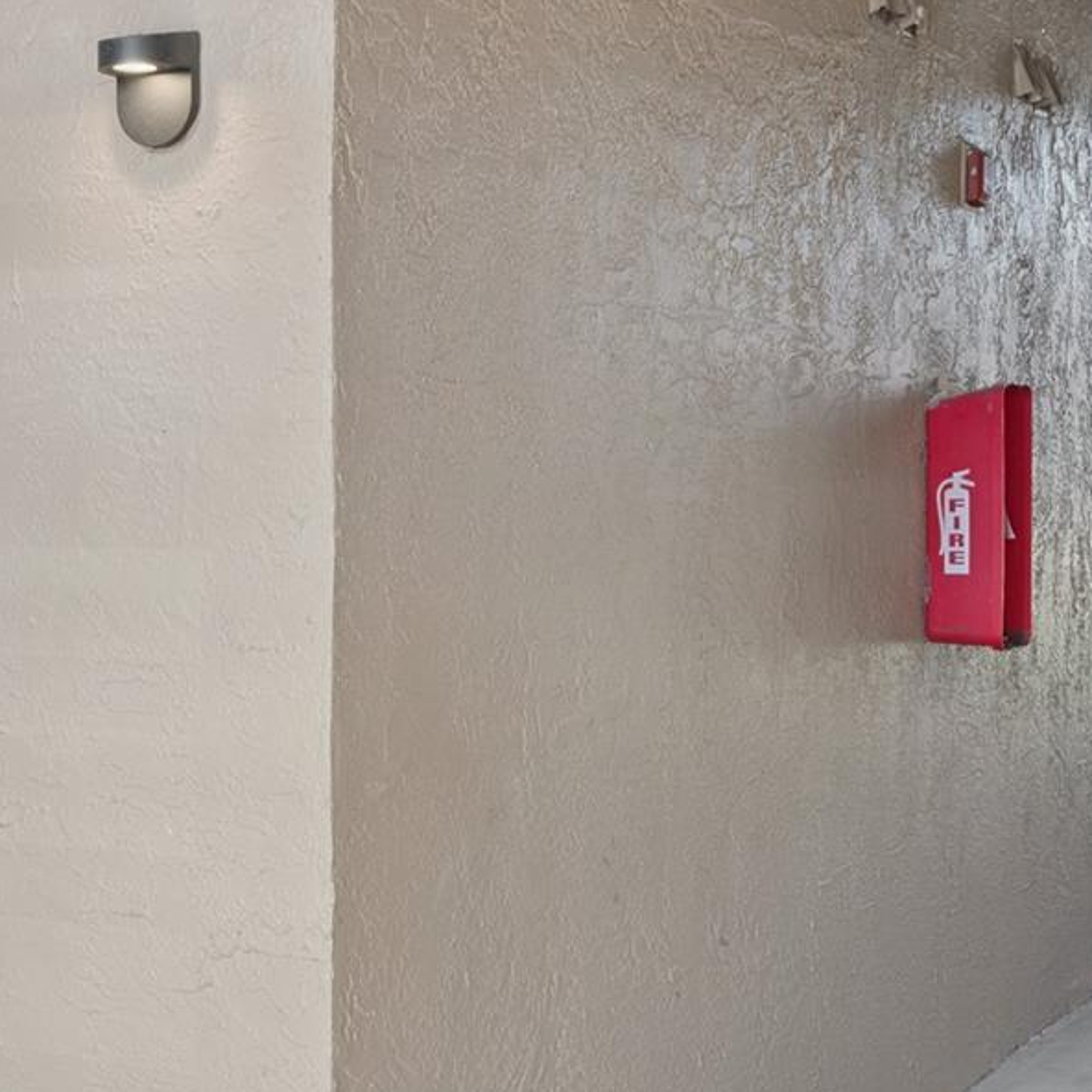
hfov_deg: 27.1
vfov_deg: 27.2
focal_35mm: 63
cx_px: 378
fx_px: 2254
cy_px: 476
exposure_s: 1/40
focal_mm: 27.5
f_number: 9
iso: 200
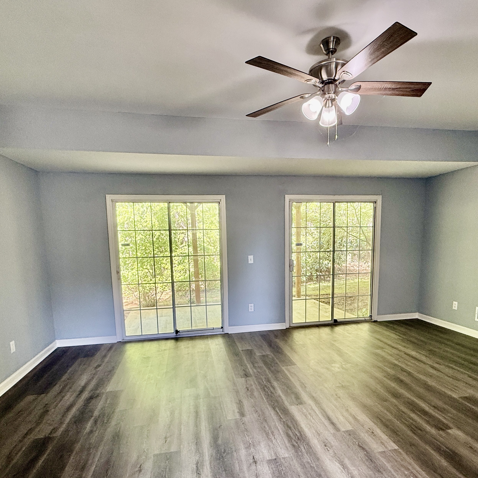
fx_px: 312
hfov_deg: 74.8
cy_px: 282
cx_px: 248
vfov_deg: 74.2
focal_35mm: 20
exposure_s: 1/120
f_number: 2.2
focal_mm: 2.22
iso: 160
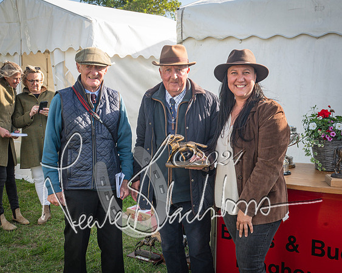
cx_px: 175
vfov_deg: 33.4
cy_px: 136
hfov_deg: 41.1
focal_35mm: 45
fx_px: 456
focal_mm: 27
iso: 200
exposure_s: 1/60
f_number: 9
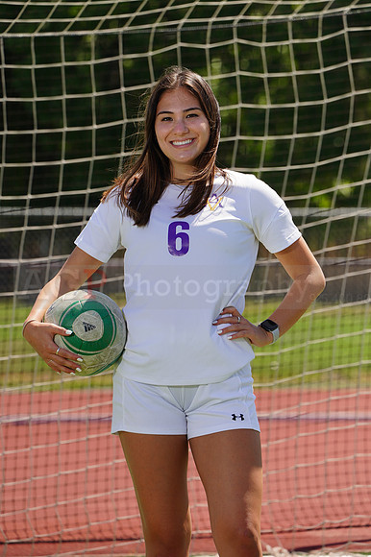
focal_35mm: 400
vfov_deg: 5.2
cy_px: 278
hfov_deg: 3.4
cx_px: 186
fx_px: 6190
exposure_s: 1/250
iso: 200
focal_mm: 400
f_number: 13
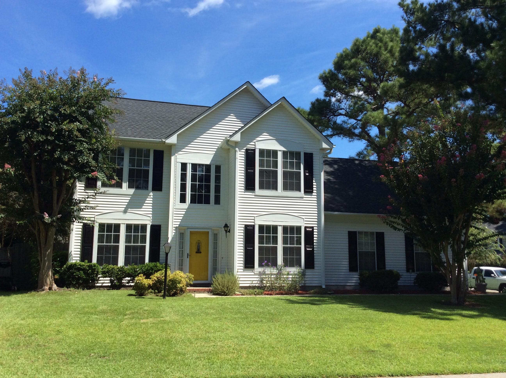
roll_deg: +1.3
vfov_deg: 44.1
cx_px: 253
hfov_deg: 56.9
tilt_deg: +8.1
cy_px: 189
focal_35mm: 32
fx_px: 467
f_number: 2.4
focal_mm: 3.3
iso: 32
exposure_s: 1/1059
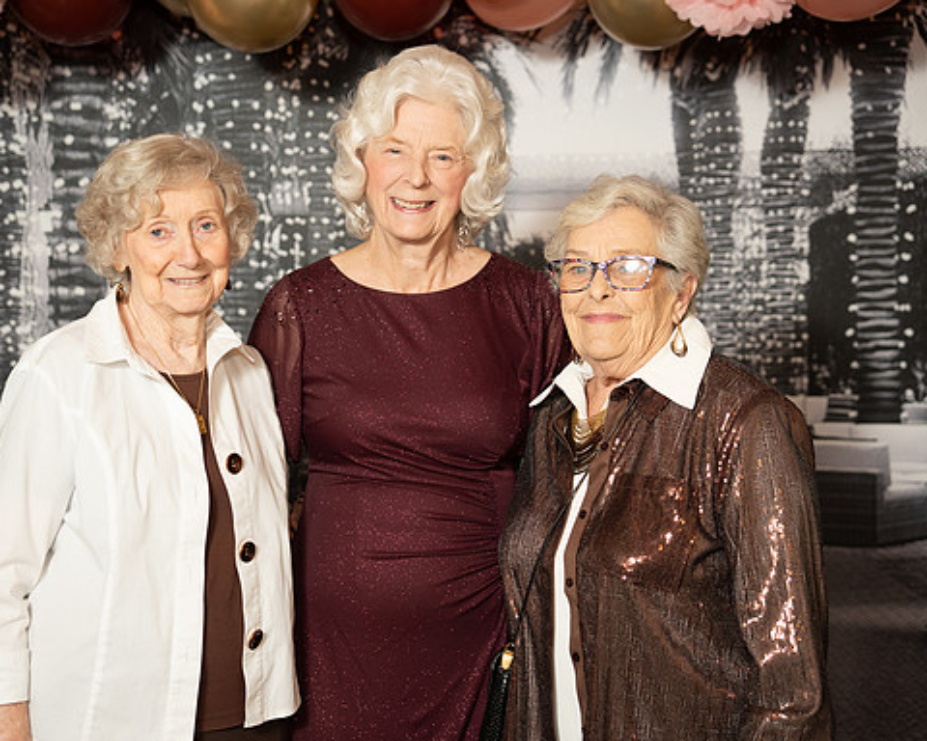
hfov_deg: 30.4
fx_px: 1701
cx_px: 400
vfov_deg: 24.6
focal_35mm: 62
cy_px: 371
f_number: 2.8
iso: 1000
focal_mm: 54.7
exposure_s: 1/160
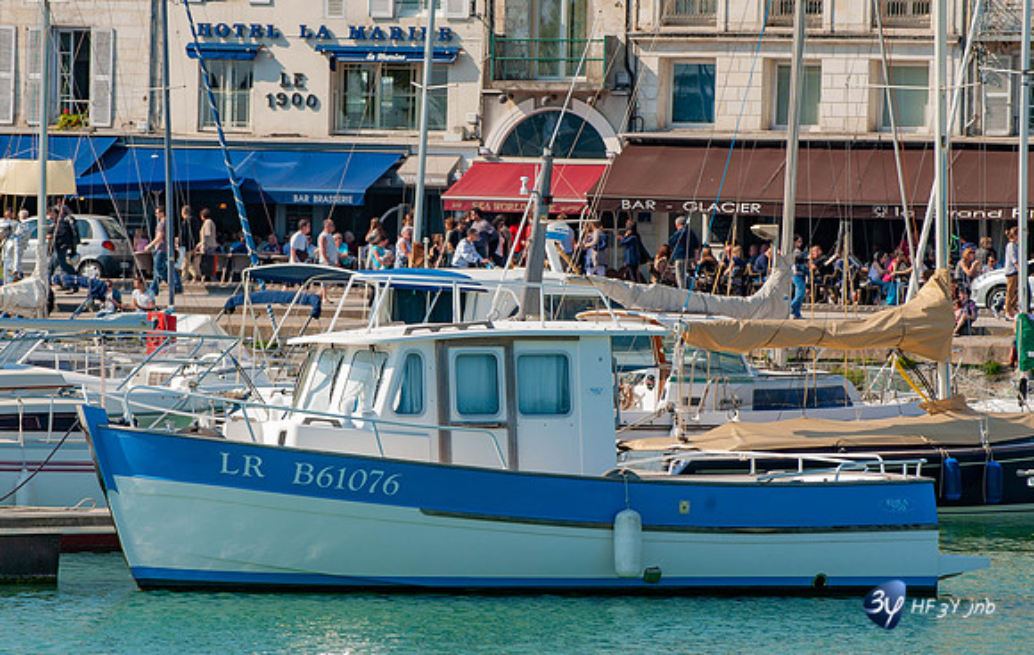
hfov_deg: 7.5
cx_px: 464
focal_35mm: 278
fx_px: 7854
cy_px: 281
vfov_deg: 4.8
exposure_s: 1/320
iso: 200
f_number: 9
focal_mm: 200
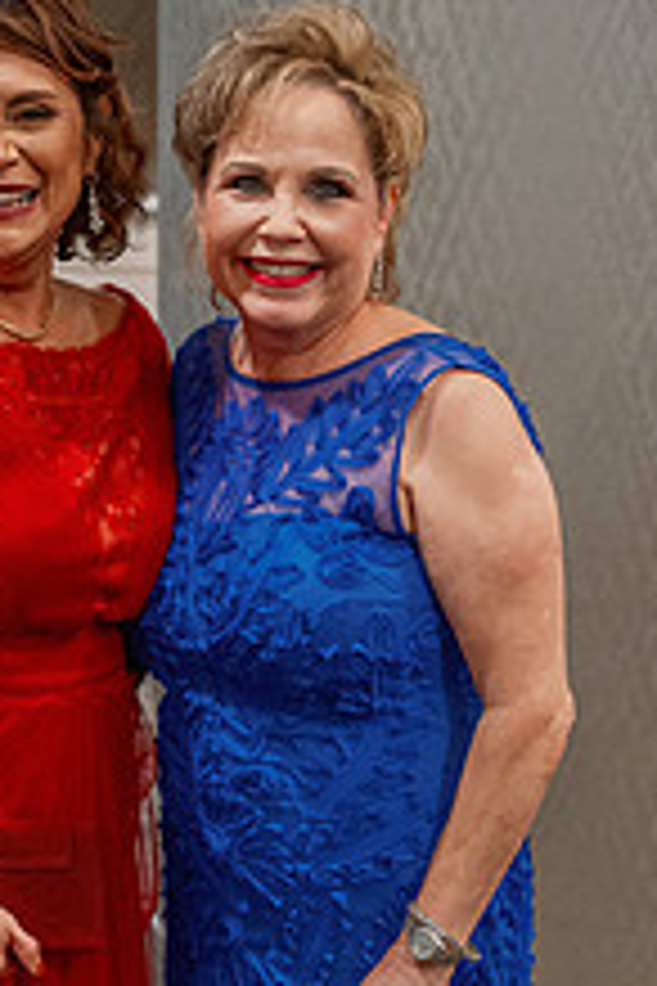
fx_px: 2080
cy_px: 531
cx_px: -7
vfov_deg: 26.6
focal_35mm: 76
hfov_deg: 17.5
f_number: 2.8
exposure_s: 1/200
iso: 3200
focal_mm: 37
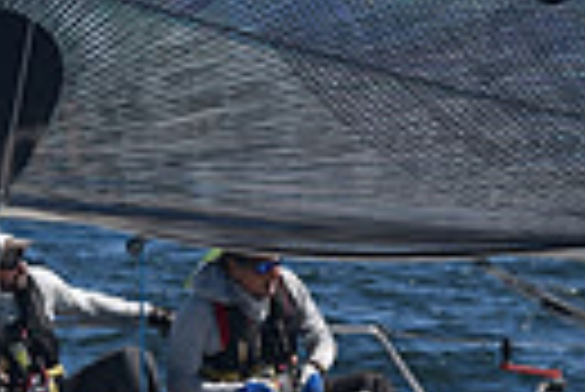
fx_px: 5076
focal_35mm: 312
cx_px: 454
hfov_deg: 6.6
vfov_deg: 4.4
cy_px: 358
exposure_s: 1/1000
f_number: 5
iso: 200
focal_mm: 70
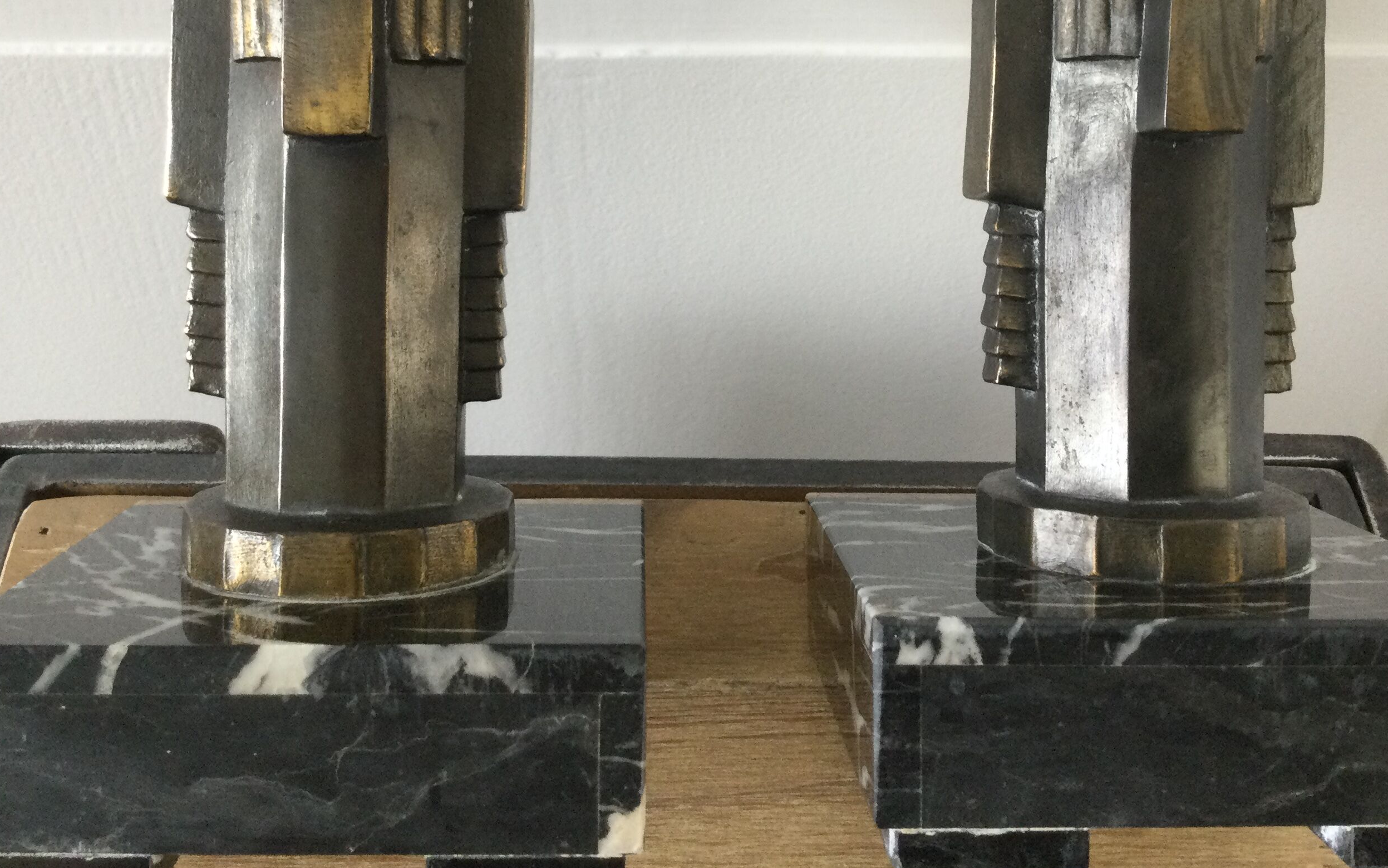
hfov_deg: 46.2
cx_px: 696
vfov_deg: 29.4
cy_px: 209
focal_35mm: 43
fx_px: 1627
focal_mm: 3.3
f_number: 2.4
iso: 125
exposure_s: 1/33
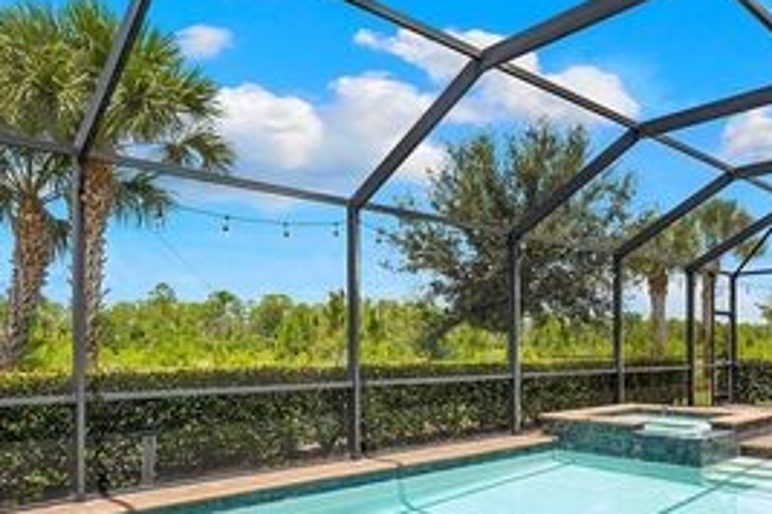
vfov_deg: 42.9
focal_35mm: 30
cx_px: 466
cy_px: 348
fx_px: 643
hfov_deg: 61.4
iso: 400
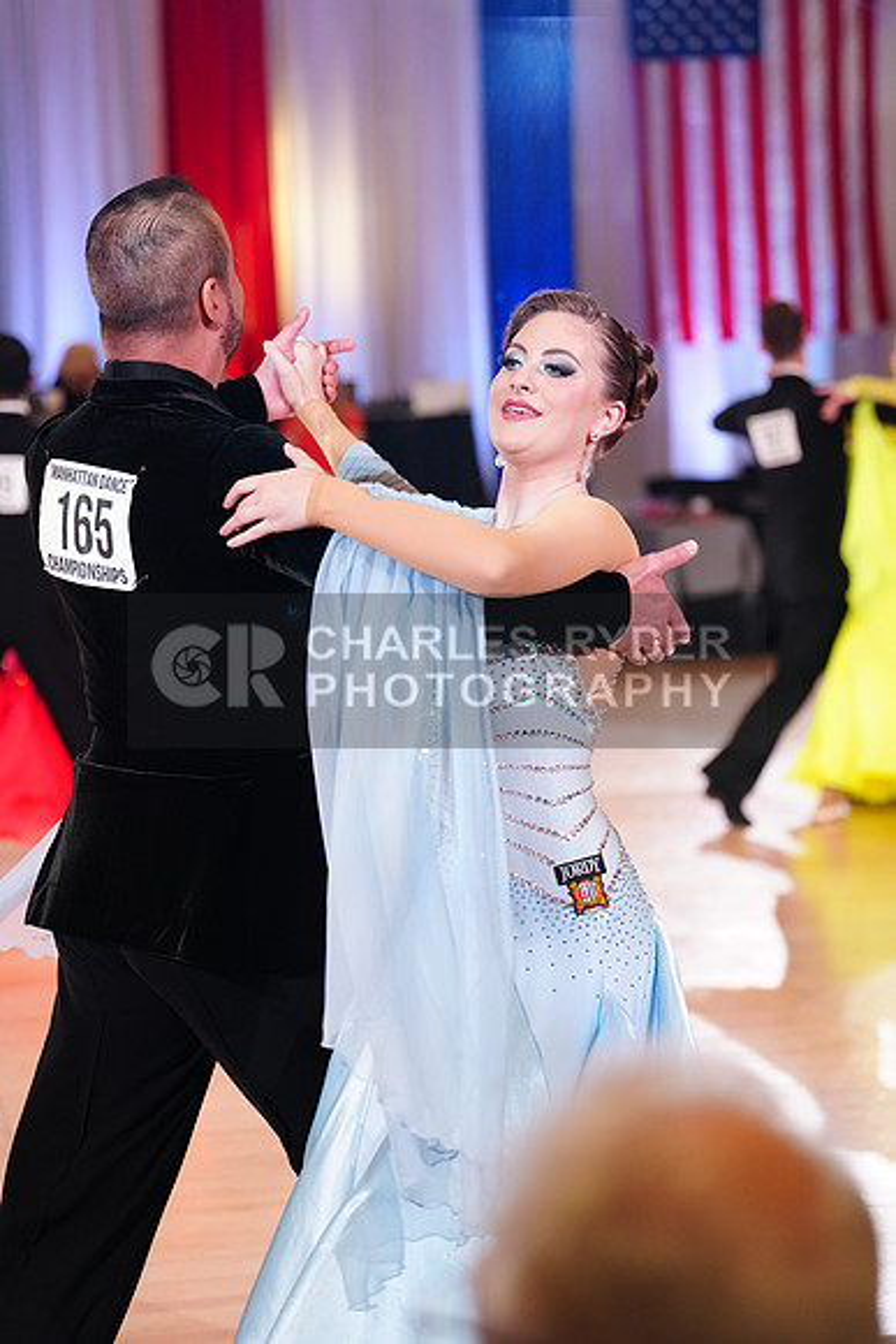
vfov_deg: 23.6
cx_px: 448
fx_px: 3209
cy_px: 672
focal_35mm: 86
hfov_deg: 15.9
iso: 2500
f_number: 2.8
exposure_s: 1/640
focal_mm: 86
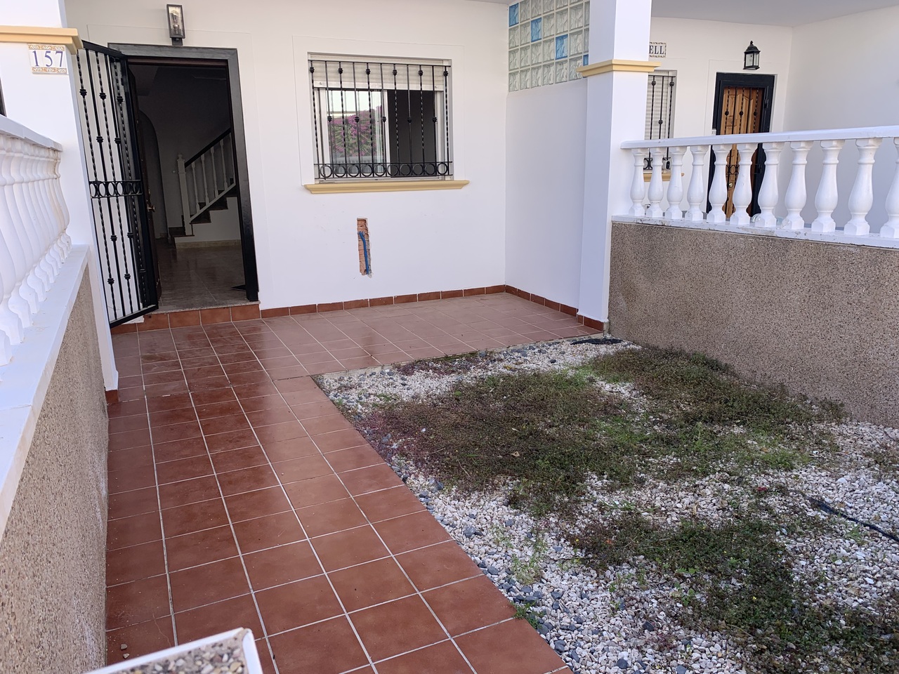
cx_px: 450
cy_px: 337
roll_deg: +0.9
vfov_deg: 53.1
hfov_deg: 67.3
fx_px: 675
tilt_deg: -14.6
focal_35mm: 26
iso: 25
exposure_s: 1/583
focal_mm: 4.25
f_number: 1.8
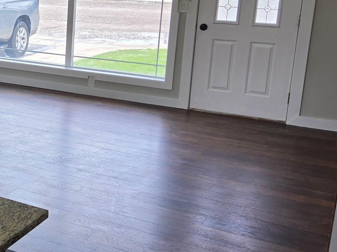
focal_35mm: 63
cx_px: -60
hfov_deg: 27.3
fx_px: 613
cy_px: 97
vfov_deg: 23.2
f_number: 1.8
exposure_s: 1/619
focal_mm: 5.4
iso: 80
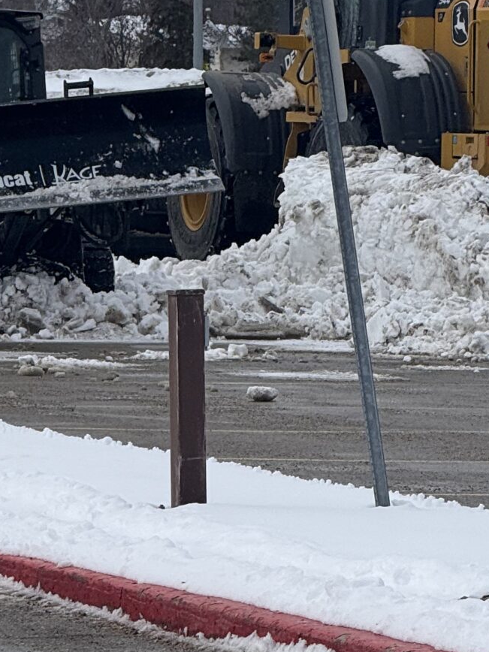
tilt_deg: -0.7
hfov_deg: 4.2
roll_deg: +0.5
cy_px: 201
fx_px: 6668
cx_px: 186
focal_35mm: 354
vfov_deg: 5.6
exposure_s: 1/3195
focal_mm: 15.66
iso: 50
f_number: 2.8
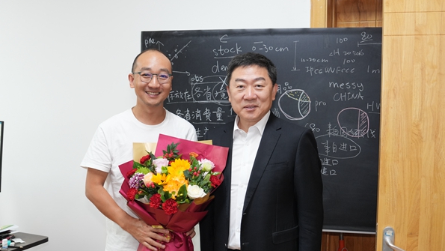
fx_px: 448
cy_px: 142
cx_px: 221
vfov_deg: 31.2
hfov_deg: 52.8
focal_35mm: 38
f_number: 3.2
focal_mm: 24
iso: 500
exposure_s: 1/60
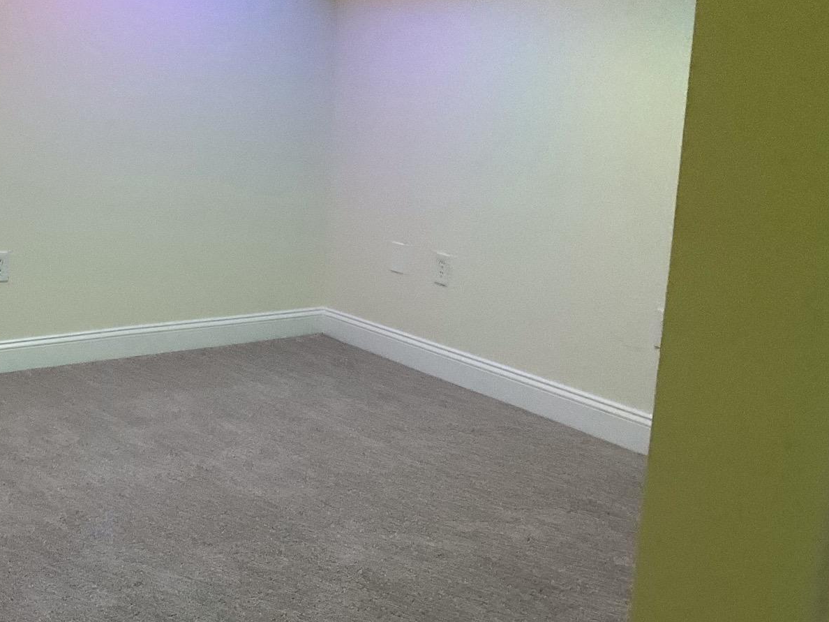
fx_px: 1197
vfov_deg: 29.1
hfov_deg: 36.4
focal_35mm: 50
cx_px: 124
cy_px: 365
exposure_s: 1/60
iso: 200
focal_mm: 3
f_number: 1.8
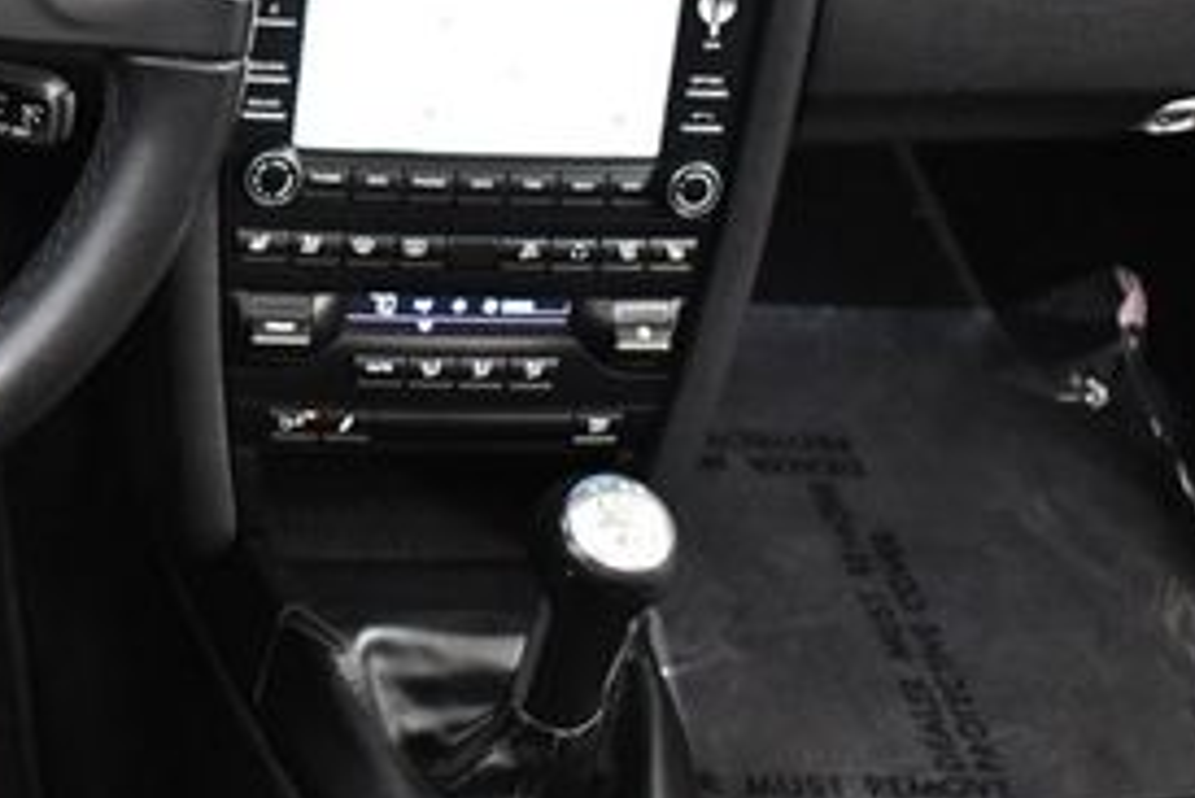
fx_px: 2790
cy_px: 44
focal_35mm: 84
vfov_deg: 16.0
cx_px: -135
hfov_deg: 22.7
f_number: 3.5
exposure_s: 1/100
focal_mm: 18
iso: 3200
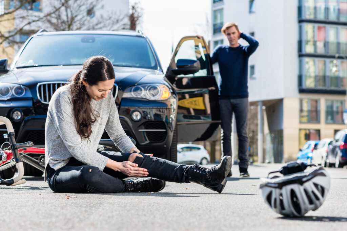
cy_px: 116
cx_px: 174
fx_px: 1012
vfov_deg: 13.0
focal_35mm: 105
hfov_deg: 19.5
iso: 100
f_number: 7.1
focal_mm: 105
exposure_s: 1/160
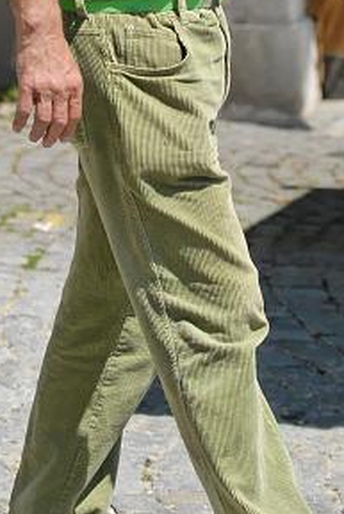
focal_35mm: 254
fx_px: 3636
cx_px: 196
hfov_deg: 5.4
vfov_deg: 8.1
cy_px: 59
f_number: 2.8
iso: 400
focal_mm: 70
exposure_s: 1/8000
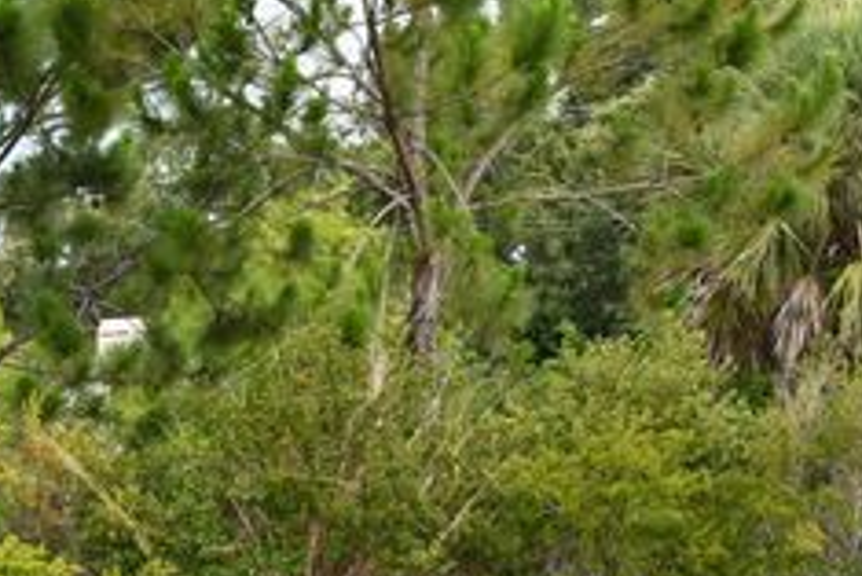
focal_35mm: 131
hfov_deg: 15.3
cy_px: 759
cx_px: -55
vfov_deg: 10.3
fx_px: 3139
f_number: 6.3
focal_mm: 24
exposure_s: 1/250
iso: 200
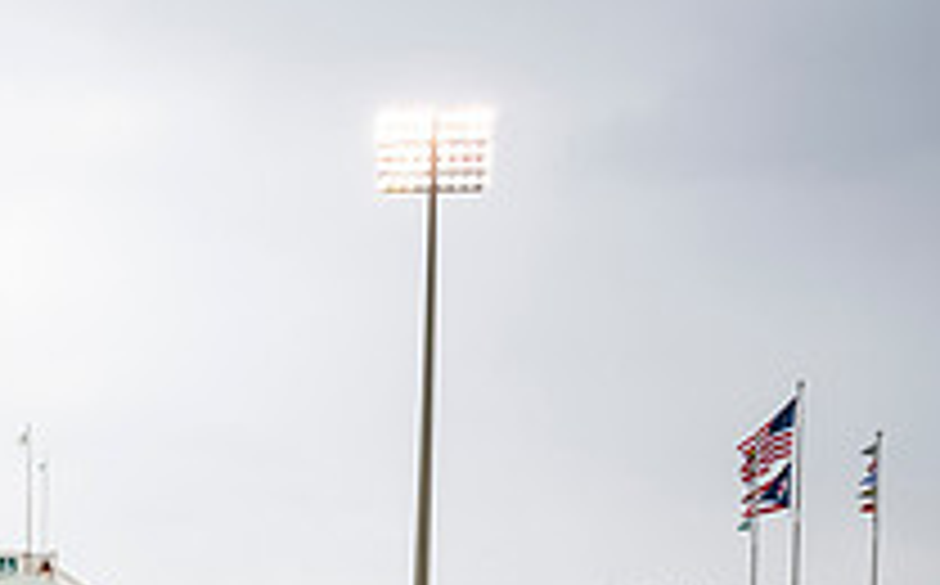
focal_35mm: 68
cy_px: 790
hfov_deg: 26.4
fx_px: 1740
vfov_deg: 17.7
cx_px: -229
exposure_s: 1/500
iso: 100
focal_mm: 24
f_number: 2.8
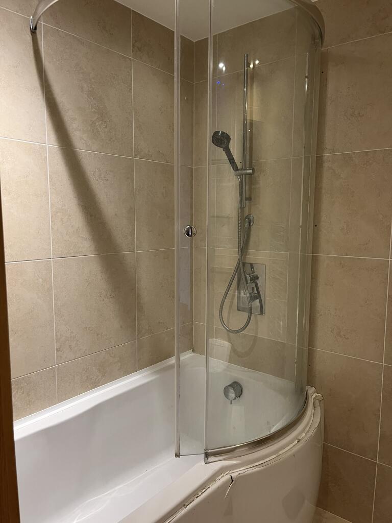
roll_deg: -0.3
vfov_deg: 67.3
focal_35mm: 26
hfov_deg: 53.1
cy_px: 262
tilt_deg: -6.5
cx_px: 196
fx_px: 393
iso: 160
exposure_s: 1/50
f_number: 1.6
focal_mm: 5.1
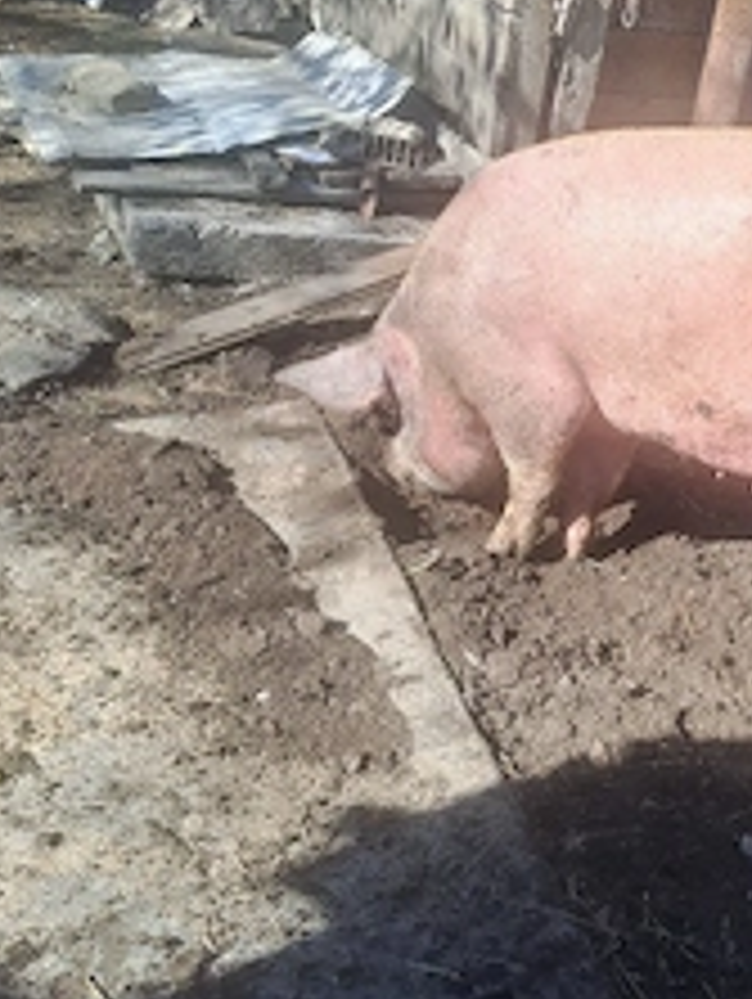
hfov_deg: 31.0
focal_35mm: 45
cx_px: 657
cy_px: 468
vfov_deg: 42.0
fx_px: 1301
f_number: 1.8
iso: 32
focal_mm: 4.65
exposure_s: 1/909
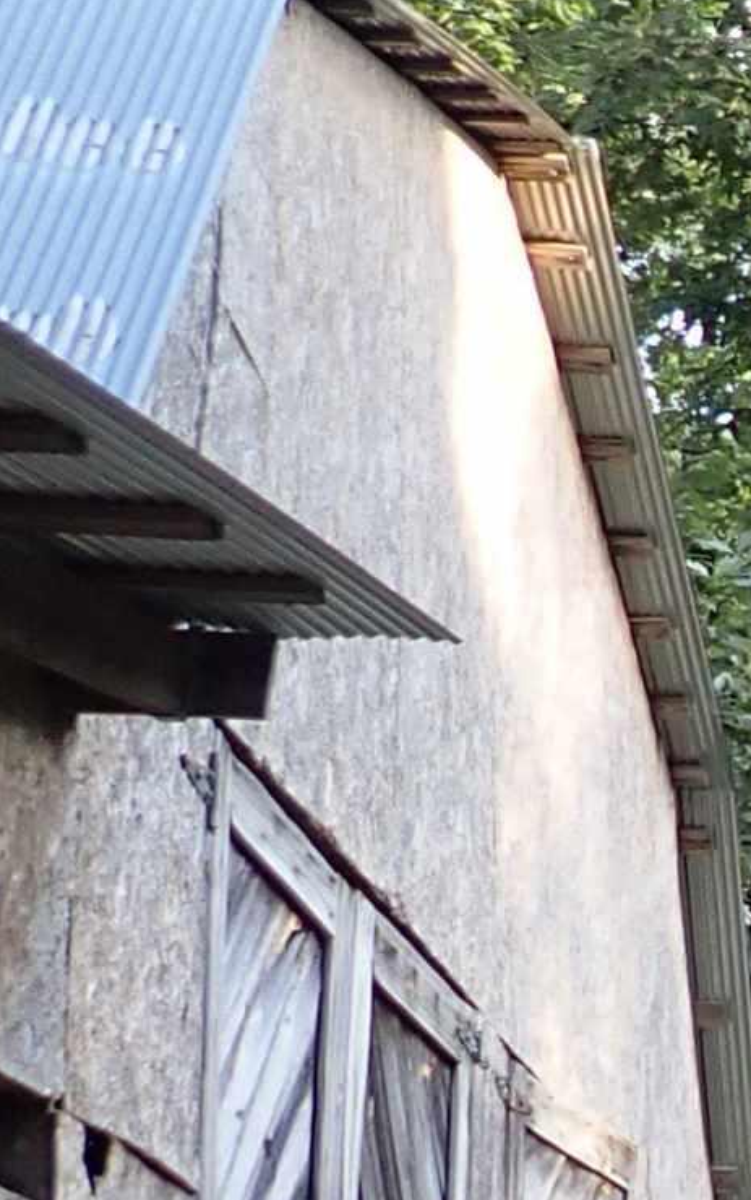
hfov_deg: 9.2
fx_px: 3599
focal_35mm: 110
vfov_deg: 18.1
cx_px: 2347
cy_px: 1395
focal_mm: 4.5
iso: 100
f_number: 2
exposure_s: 1/160
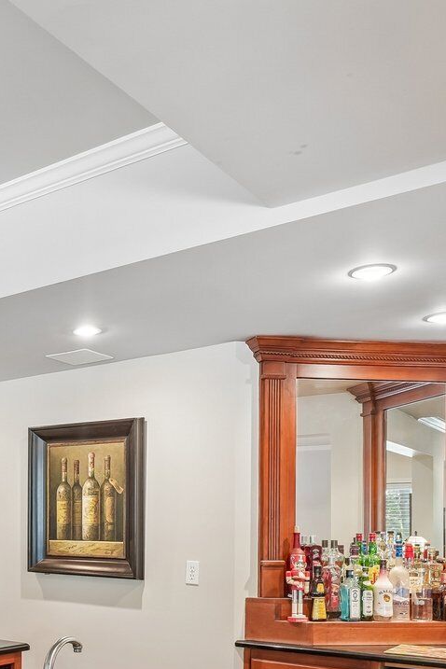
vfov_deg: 46.0
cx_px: 13
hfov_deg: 31.2
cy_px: 532
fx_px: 743
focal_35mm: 40
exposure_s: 1/2.5
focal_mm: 14
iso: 320
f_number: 8
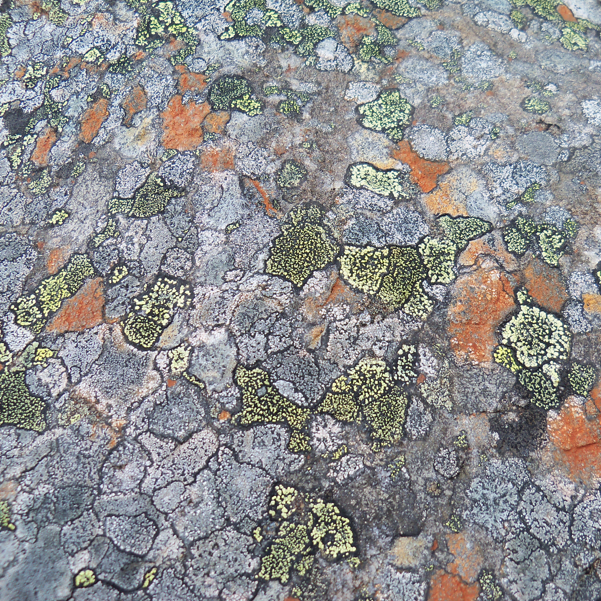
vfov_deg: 40.0
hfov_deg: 40.0
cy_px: 302
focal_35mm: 42
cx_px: 333
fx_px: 825
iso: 80
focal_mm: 6.2
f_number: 3.5
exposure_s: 1/250
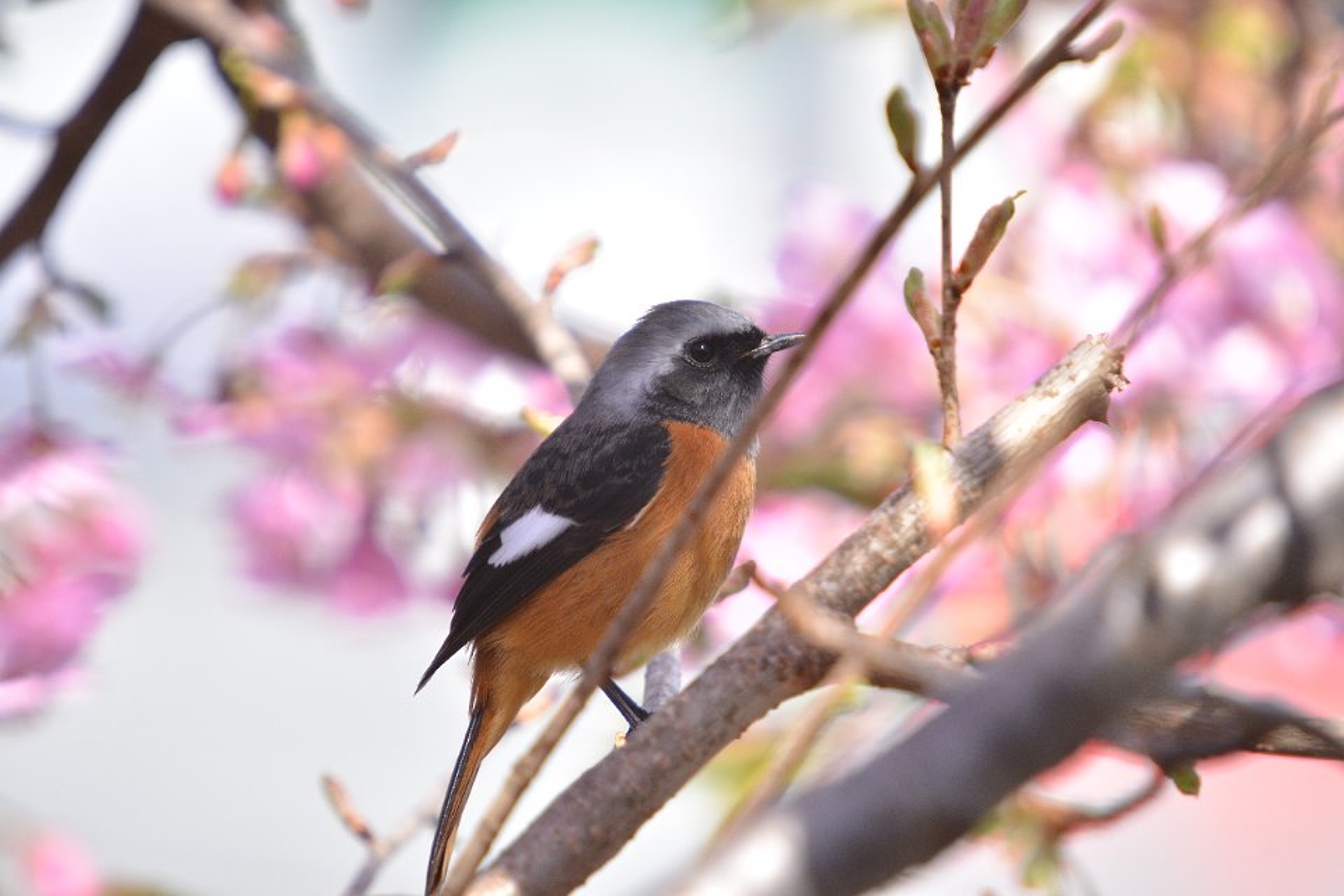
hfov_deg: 2.7
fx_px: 27998
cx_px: 672
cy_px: 448
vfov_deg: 1.8
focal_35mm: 750
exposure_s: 1/500
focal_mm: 500
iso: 280
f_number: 6.3
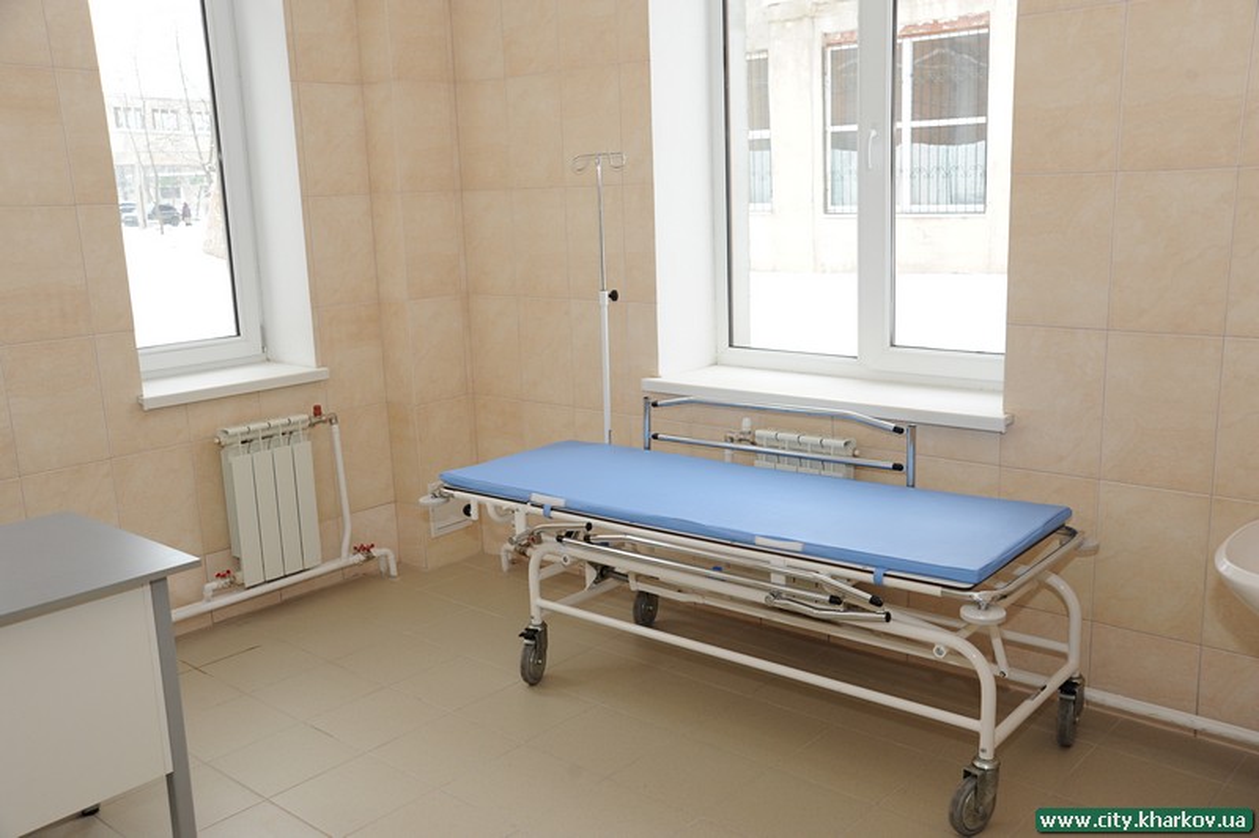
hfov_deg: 55.8
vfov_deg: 38.8
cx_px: 630
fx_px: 1188
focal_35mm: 34
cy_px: 419
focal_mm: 34
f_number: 6.3
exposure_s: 1/160
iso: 800
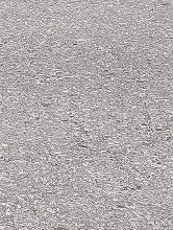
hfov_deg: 9.0
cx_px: -270
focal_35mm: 145
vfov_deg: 12.4
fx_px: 962
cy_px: -183
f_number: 1.8
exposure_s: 1/1250
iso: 100
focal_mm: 5.56
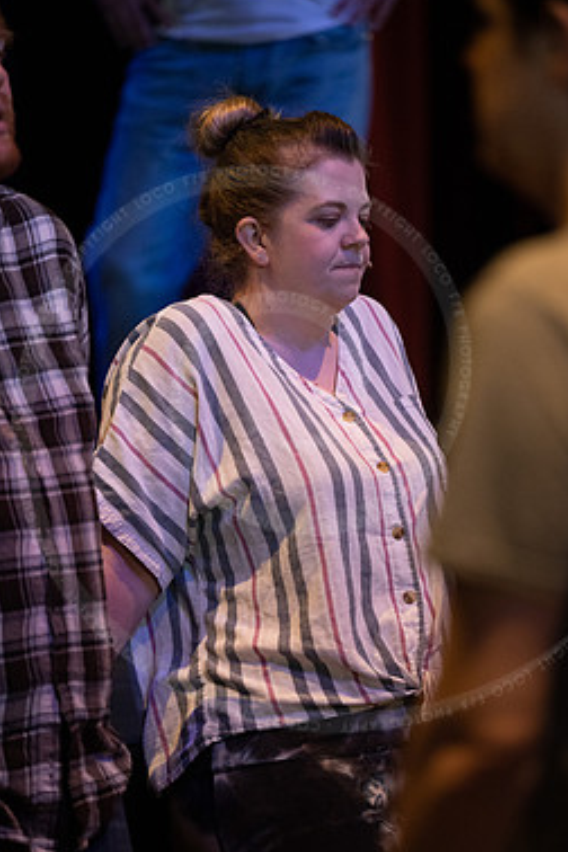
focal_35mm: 238
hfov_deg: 5.8
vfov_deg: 8.7
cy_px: 440
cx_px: 316
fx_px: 5632
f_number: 2.8
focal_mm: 200
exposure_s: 1/250
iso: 4000
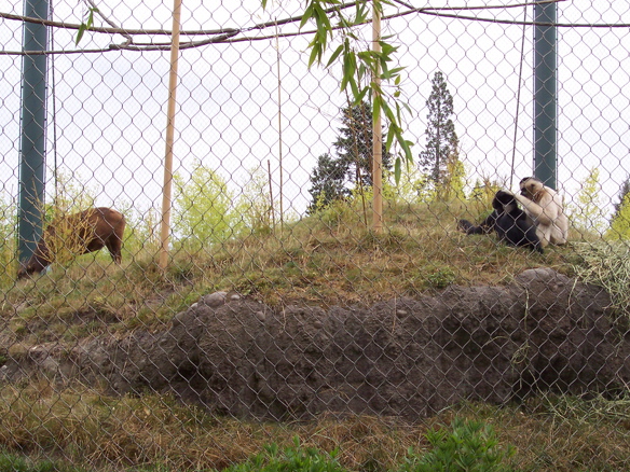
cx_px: 345
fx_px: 946
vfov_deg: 28.0
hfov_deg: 36.8
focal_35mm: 52
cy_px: 240
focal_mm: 8
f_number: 4.8
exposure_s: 1/350
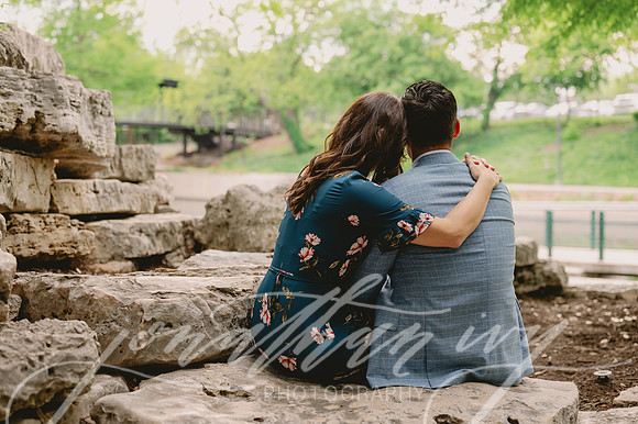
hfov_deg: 39.6
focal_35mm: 50
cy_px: 212
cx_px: 319
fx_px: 886
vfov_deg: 27.0
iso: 200
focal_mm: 50
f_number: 2.8
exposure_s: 1/250
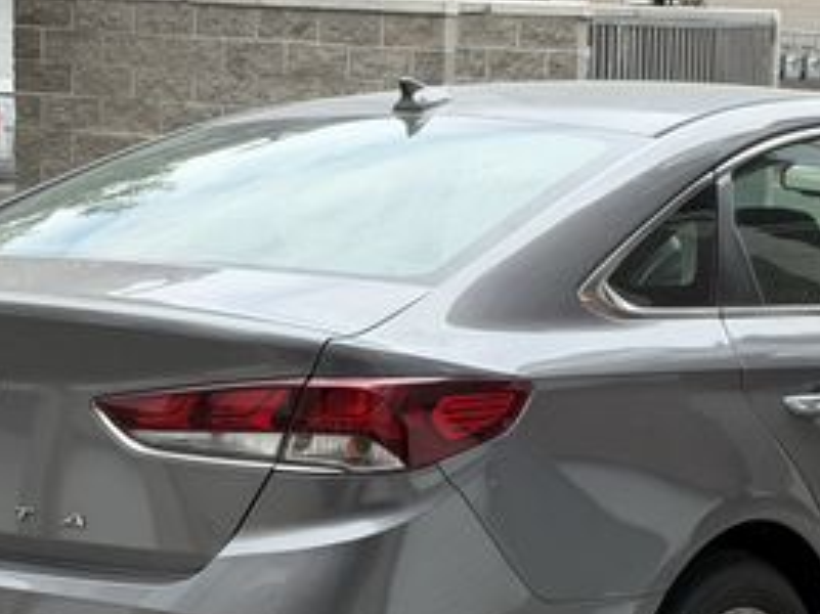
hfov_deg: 17.1
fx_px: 2723
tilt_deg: -8.2
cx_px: 482
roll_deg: -1.8
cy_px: 439
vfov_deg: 12.8
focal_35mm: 115
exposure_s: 1/895
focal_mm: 6.76
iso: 64
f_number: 1.78
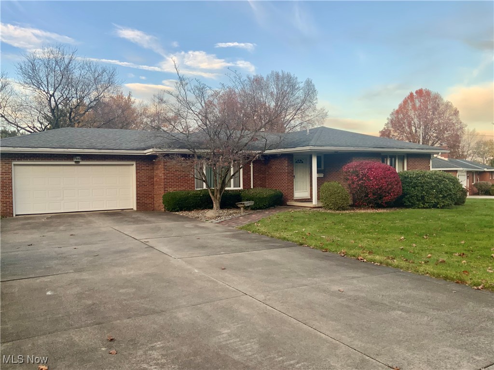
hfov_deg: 61.7
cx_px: 247
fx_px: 414
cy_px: 185
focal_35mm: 29
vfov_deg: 48.2
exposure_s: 1/129
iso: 16
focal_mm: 3
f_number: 1.8
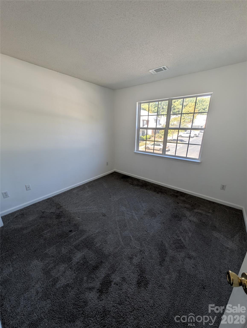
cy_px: 164
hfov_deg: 94.7
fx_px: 114
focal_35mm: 12
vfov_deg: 110.4
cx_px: 124
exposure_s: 1/247
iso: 45
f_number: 1.95
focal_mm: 2.23
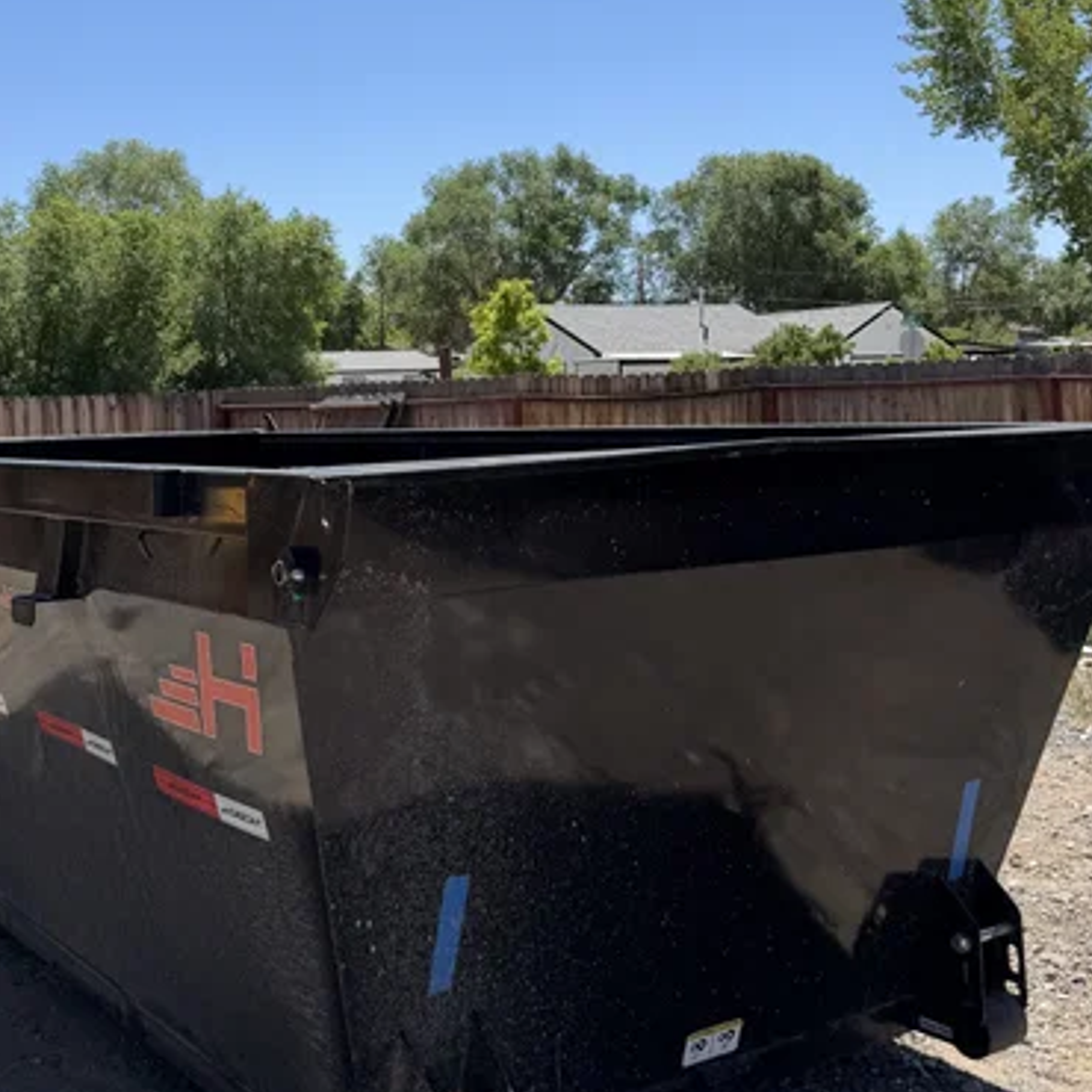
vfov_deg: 38.2
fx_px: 1535
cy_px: 282
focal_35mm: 43
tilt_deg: +4.5
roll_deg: +3.0
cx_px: 440
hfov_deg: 39.0
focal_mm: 6.76
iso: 80
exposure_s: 1/3759
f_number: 1.78
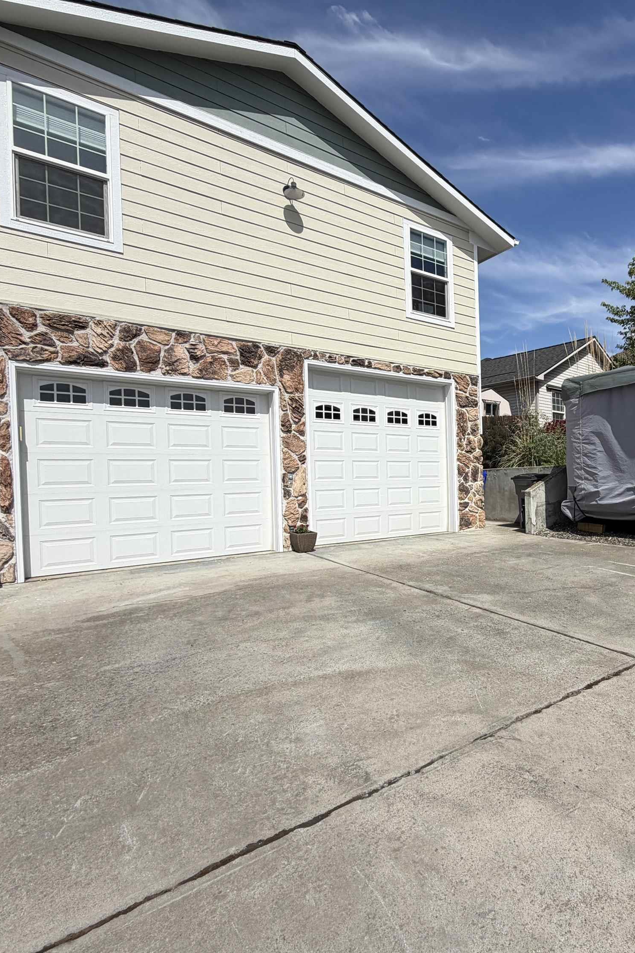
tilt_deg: +0.5
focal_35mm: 20
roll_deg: +1.9
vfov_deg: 84.0
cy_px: 484
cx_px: 481
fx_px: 529
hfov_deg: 58.5
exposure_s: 1/1572
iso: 20
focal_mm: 2.22
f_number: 2.2
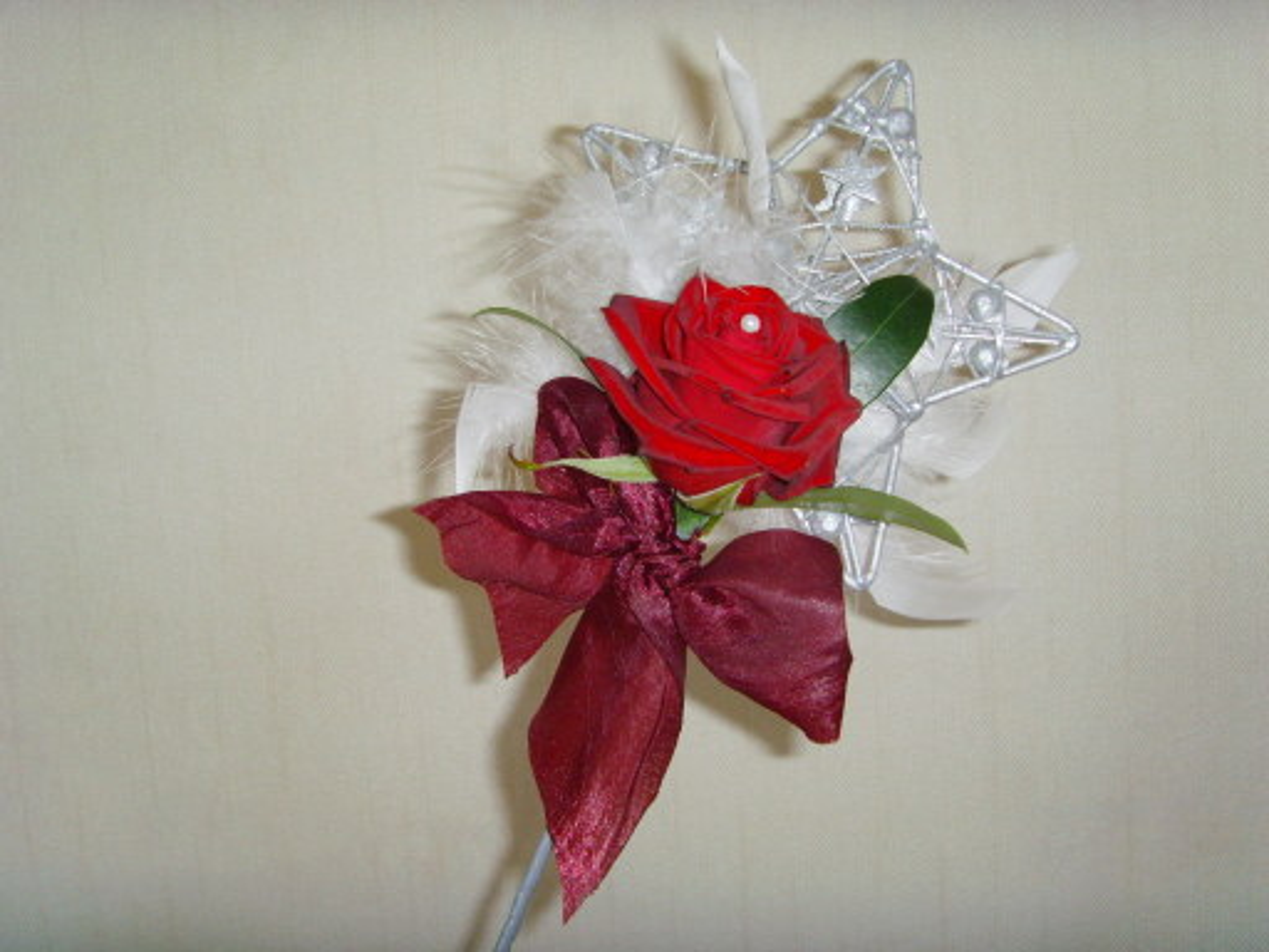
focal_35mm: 39
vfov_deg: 36.8
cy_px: 476
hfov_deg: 47.9
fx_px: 1430
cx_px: 634
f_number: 3.5
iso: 200
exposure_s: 1/45
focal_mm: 6.6
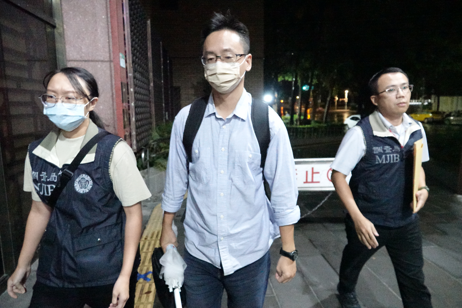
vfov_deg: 53.1
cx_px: 231
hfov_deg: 73.7
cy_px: 154
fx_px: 308
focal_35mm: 24
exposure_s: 1/200
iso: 12800
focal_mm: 8.8
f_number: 2.5
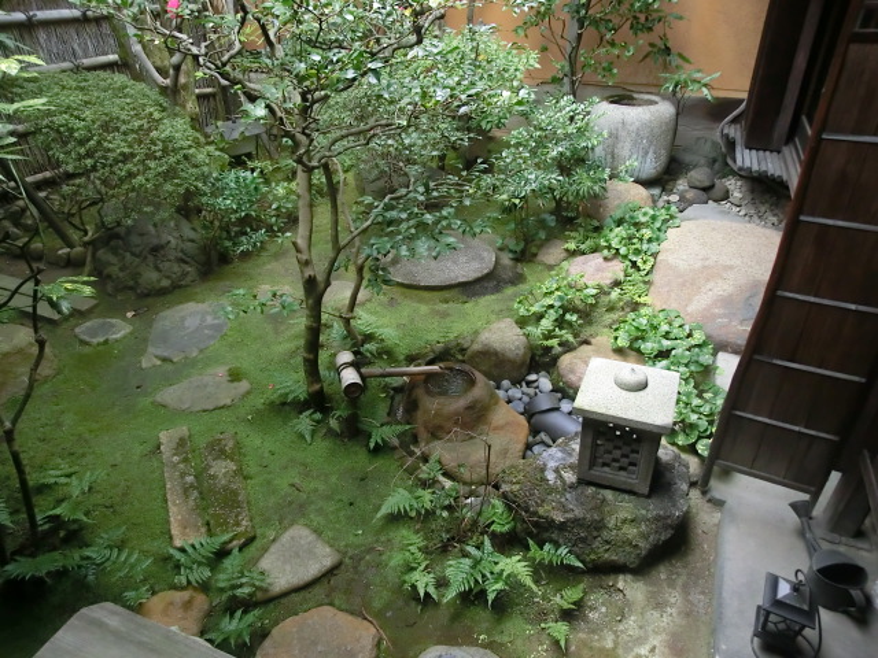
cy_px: 329
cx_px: 439
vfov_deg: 56.8
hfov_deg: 71.6
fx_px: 609
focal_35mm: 24
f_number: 3
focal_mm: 4.24
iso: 320
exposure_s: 1/60
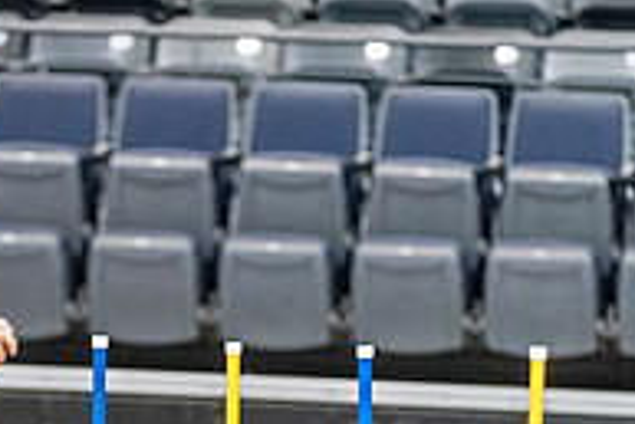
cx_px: 115
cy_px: 445
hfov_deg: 4.3
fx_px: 8543
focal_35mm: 484
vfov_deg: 2.8
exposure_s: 1/250
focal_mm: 161
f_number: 2.8
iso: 10000
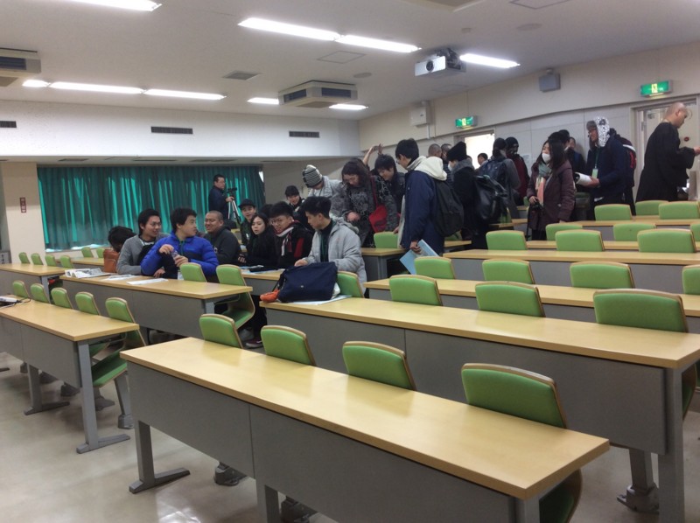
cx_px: 350
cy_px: 262
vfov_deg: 44.1
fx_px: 646
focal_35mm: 32
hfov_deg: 56.9
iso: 40
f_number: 2.4
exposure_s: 1/30
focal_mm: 3.3
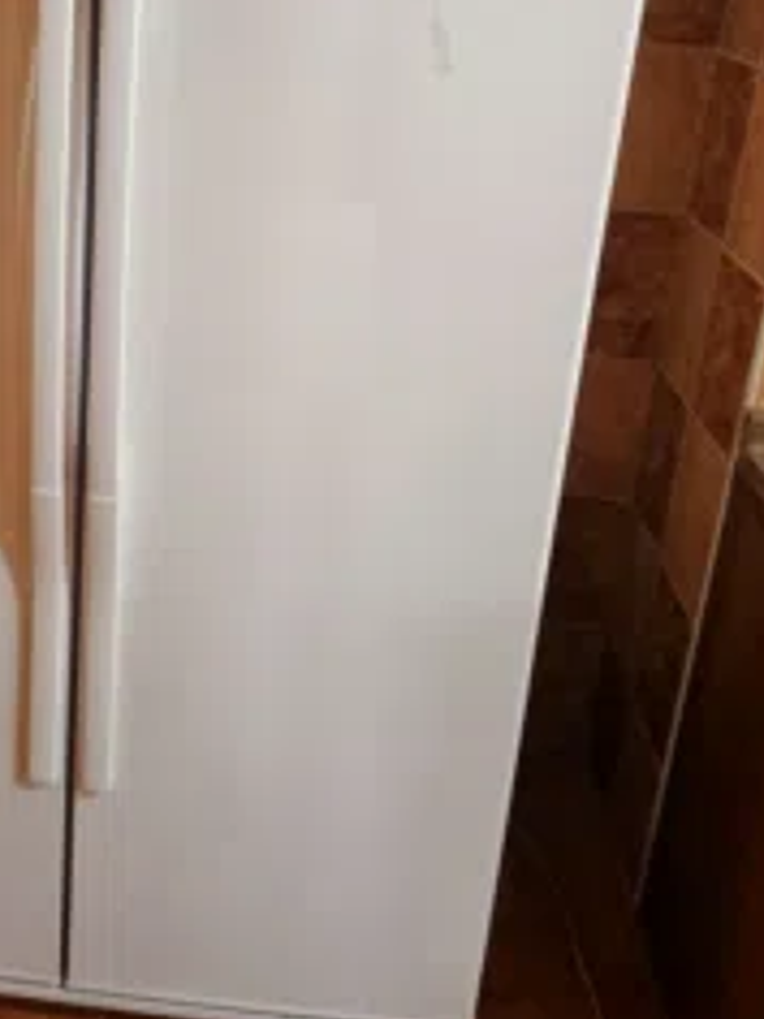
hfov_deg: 35.7
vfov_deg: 46.6
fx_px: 1148
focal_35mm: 39
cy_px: 289
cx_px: 160
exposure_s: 1/50
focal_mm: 5.25
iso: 2746
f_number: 1.7
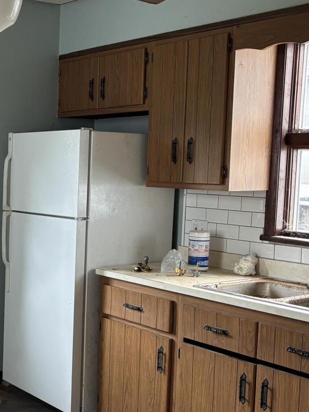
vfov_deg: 33.7
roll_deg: -1.8
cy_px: 245
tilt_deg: -8.2
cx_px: 17
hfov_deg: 24.7
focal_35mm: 57
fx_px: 678
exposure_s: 1/77
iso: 125
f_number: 1.6
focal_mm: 5.96
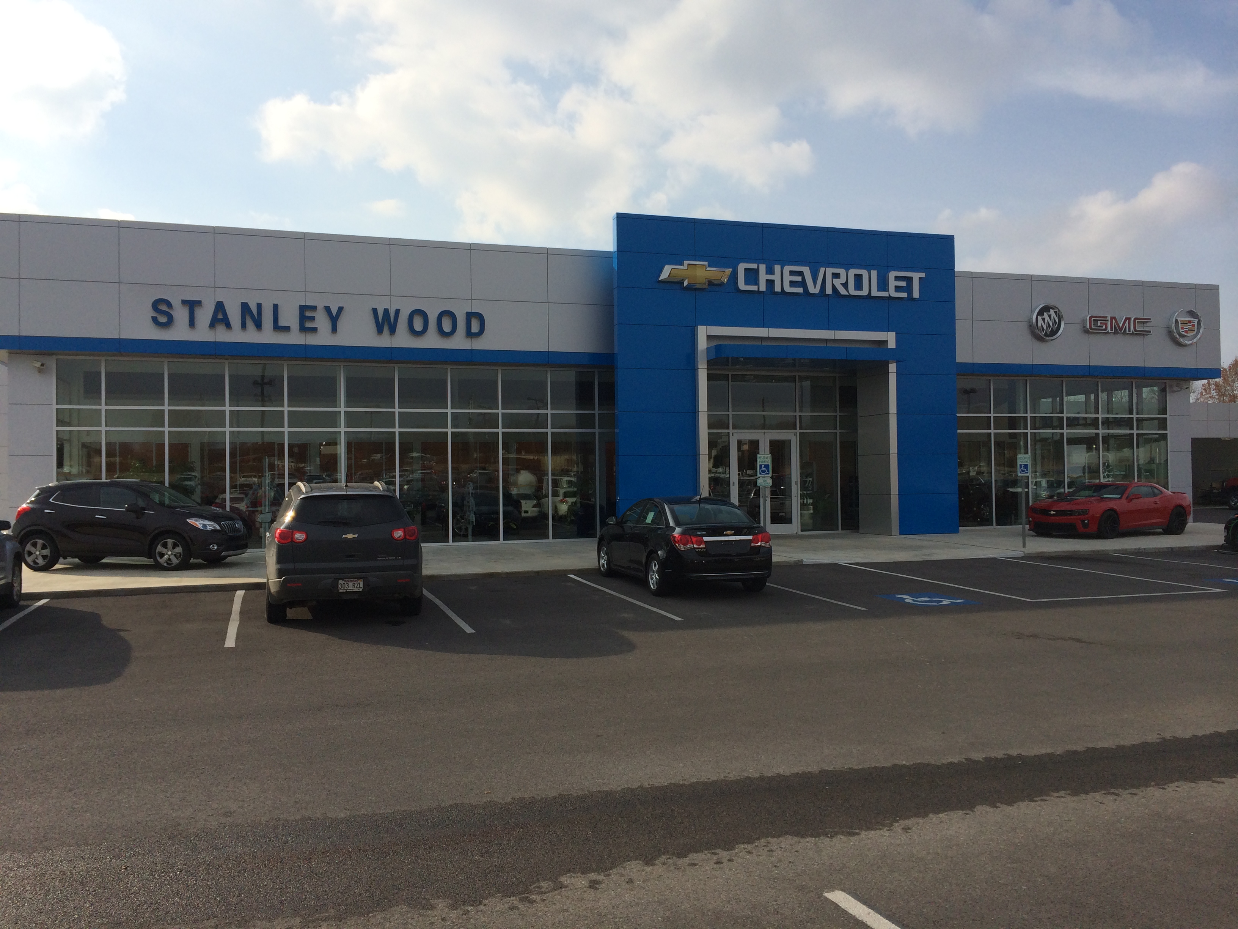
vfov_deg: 46.8
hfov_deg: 60.0
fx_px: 1073
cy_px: 464
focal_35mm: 30
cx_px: 619
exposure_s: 1/3165
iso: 40
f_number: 2.2
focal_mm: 4.12
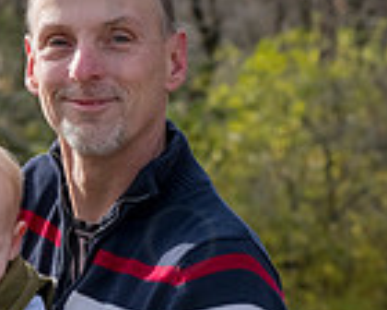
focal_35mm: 358
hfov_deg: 5.4
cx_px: -44
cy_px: 375
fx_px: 4100
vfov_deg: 4.3
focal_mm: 92
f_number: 7.1
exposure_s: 1/500
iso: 400
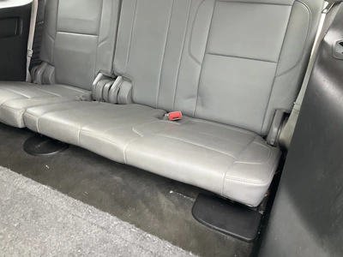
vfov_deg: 48.2
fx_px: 287
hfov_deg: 61.7
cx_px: 172
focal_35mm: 29
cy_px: 128
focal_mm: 3
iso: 250
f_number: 1.8
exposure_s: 1/60
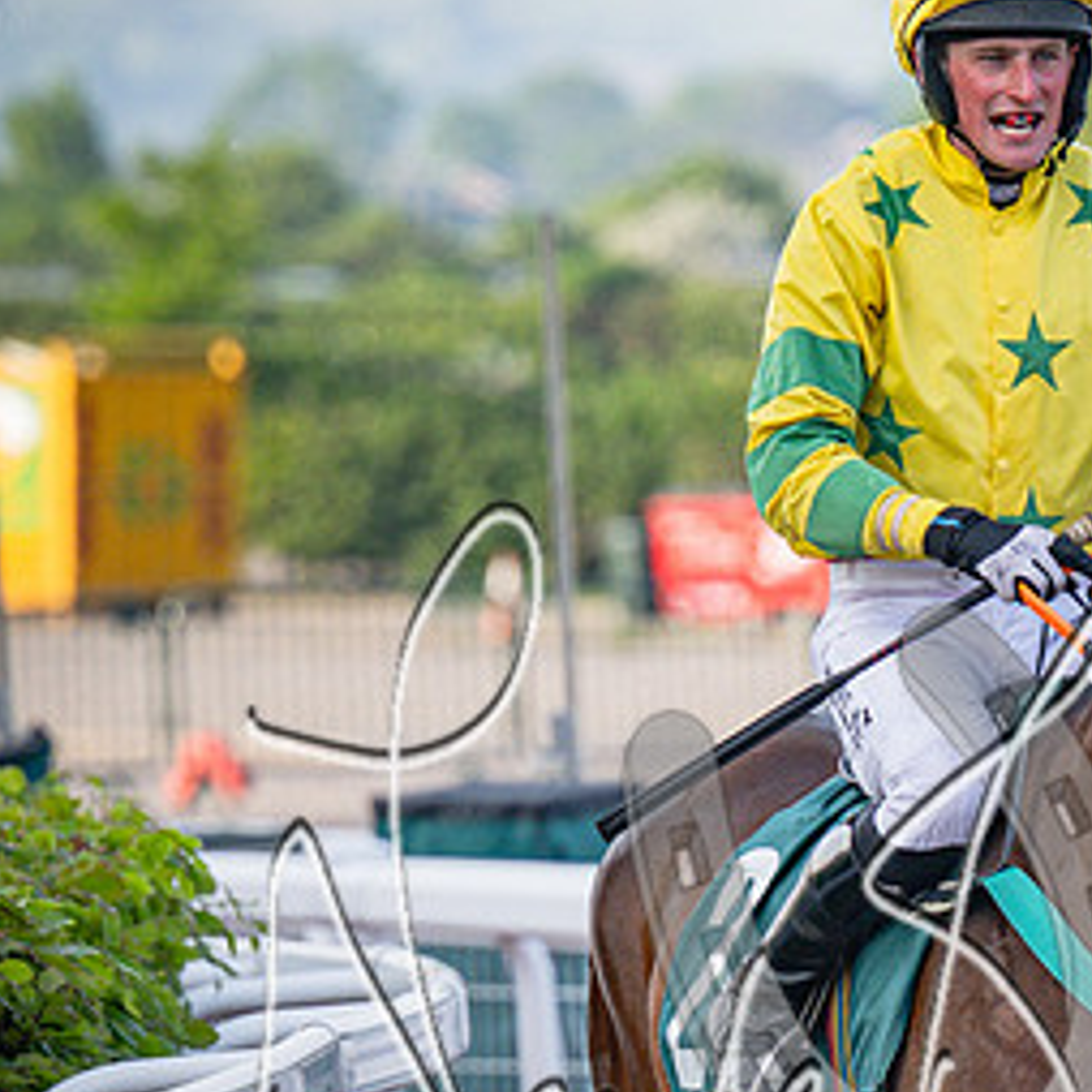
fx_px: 25554
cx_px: 1299
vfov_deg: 2.4
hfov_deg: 2.4
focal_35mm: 716
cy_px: 541
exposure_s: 1/800
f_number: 5
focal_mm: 210
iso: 400
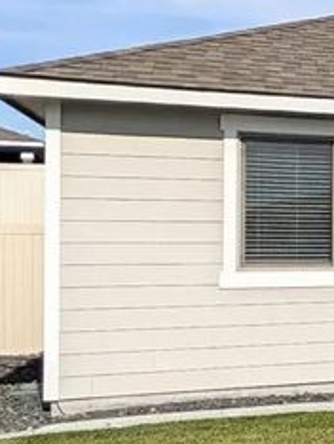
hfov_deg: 13.1
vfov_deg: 27.7
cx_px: 884
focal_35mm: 70
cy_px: 230
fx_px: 899
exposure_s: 1/5319
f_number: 1.7
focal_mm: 2.02
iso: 53
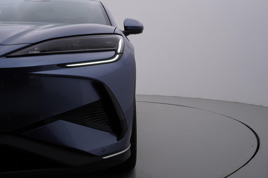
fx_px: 268
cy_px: 89
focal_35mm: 36
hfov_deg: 53.1
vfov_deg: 36.9
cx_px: 134
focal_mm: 24
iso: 125
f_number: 5
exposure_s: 1/125
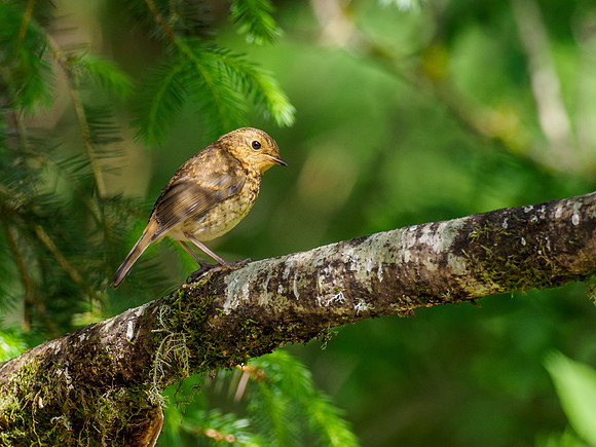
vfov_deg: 1.4
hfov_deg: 1.9
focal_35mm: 1050
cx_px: 214
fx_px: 18074
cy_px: 170
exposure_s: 1/1000
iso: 500
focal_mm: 300
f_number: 4
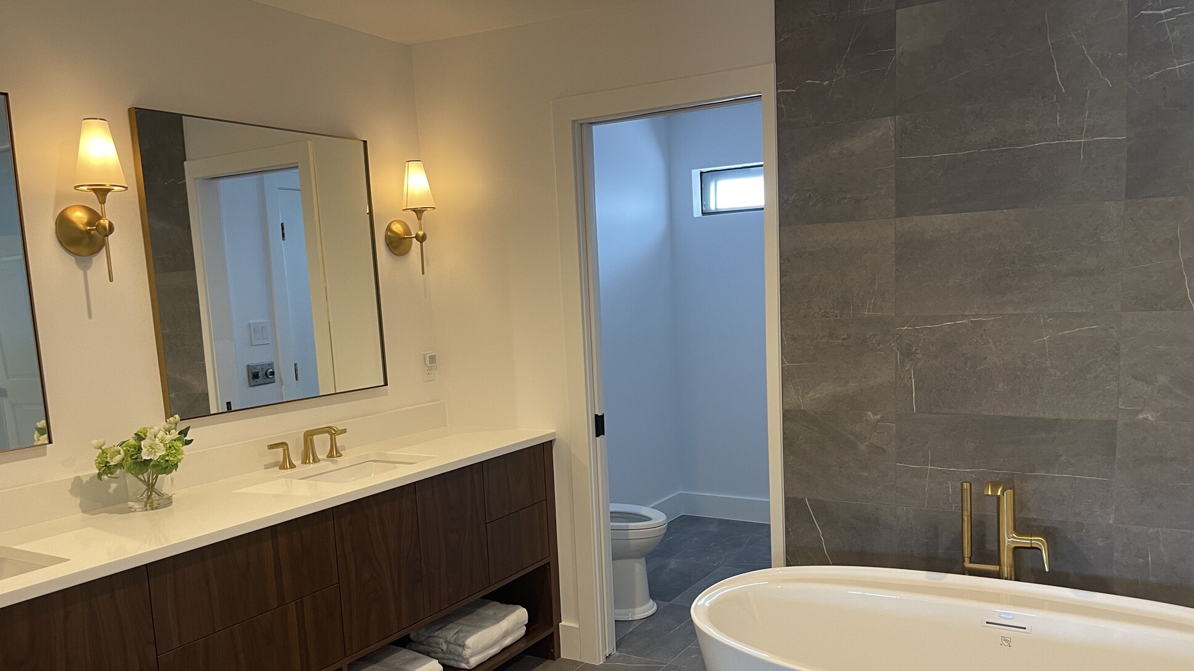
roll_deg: +3.1
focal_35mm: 28
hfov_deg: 67.9
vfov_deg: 41.2
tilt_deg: -7.8
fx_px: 886
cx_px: 586
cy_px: 424
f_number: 1.6
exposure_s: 1/60
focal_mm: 5.1
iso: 125
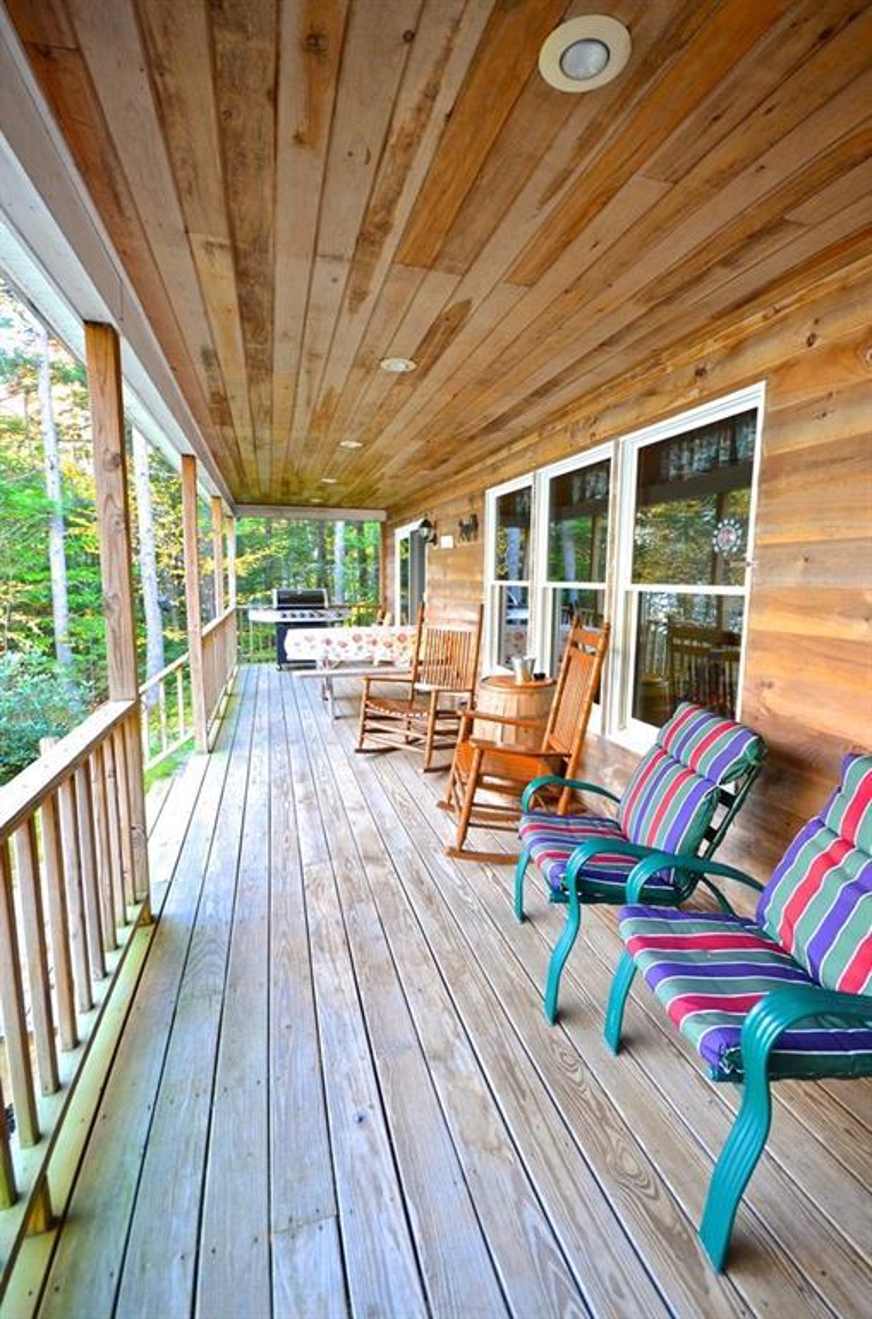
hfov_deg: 77.0
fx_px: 548
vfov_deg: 100.5
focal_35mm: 15
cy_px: 660
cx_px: 436
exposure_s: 1/20
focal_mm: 10
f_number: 6.3
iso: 800
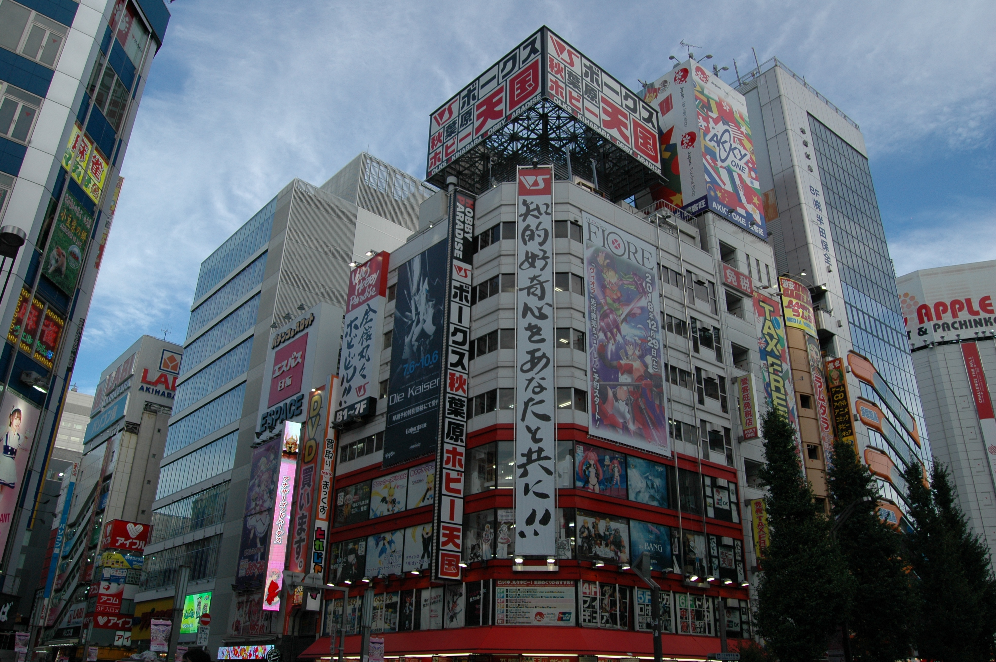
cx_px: 498
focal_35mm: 27
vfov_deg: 47.8
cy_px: 331
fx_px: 746
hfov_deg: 67.4
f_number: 6.7
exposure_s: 1/180
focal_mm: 18
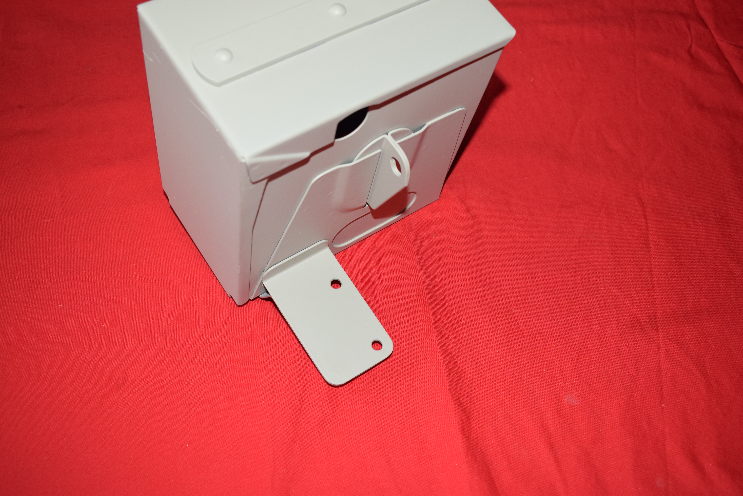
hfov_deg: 51.3
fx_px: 774
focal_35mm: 38
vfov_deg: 35.5
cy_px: 248
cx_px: 372
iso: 800
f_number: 5.6
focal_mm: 25
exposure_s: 1/160
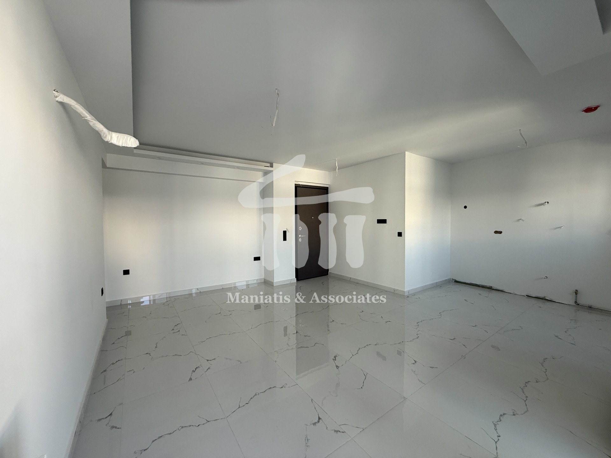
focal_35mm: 14
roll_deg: +0.0
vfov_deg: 85.7
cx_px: 306
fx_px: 247
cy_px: 229
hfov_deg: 102.1
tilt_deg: -1.6
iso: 80
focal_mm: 2.22
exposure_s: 1/99
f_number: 2.2
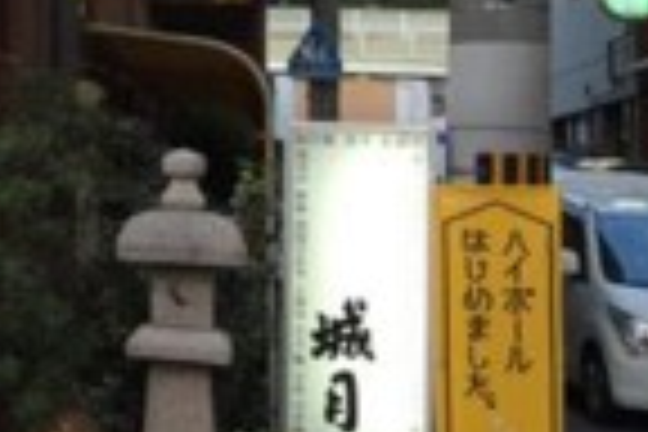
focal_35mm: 94
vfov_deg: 14.4
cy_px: 63
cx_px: -360
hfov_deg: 18.8
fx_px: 1692
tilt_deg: +5.2
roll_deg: -2.9
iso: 40
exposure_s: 1/30
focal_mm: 4.15
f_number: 2.2
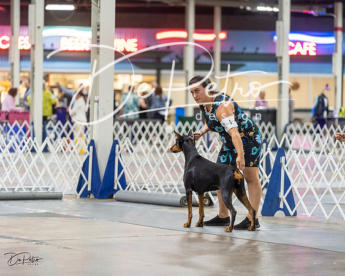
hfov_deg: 14.0
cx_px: 172
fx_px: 1402
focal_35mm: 137
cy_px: 138
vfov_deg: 11.2
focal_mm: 122
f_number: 2.8
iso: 2000
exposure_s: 1/160
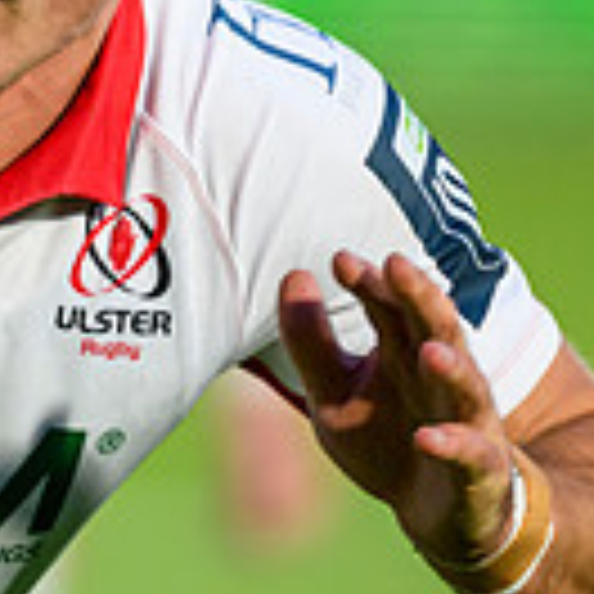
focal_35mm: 1493
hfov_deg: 1.2
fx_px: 28985
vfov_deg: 1.2
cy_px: 277
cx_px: -576
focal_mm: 400
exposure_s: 1/1600
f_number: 3.2
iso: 4000
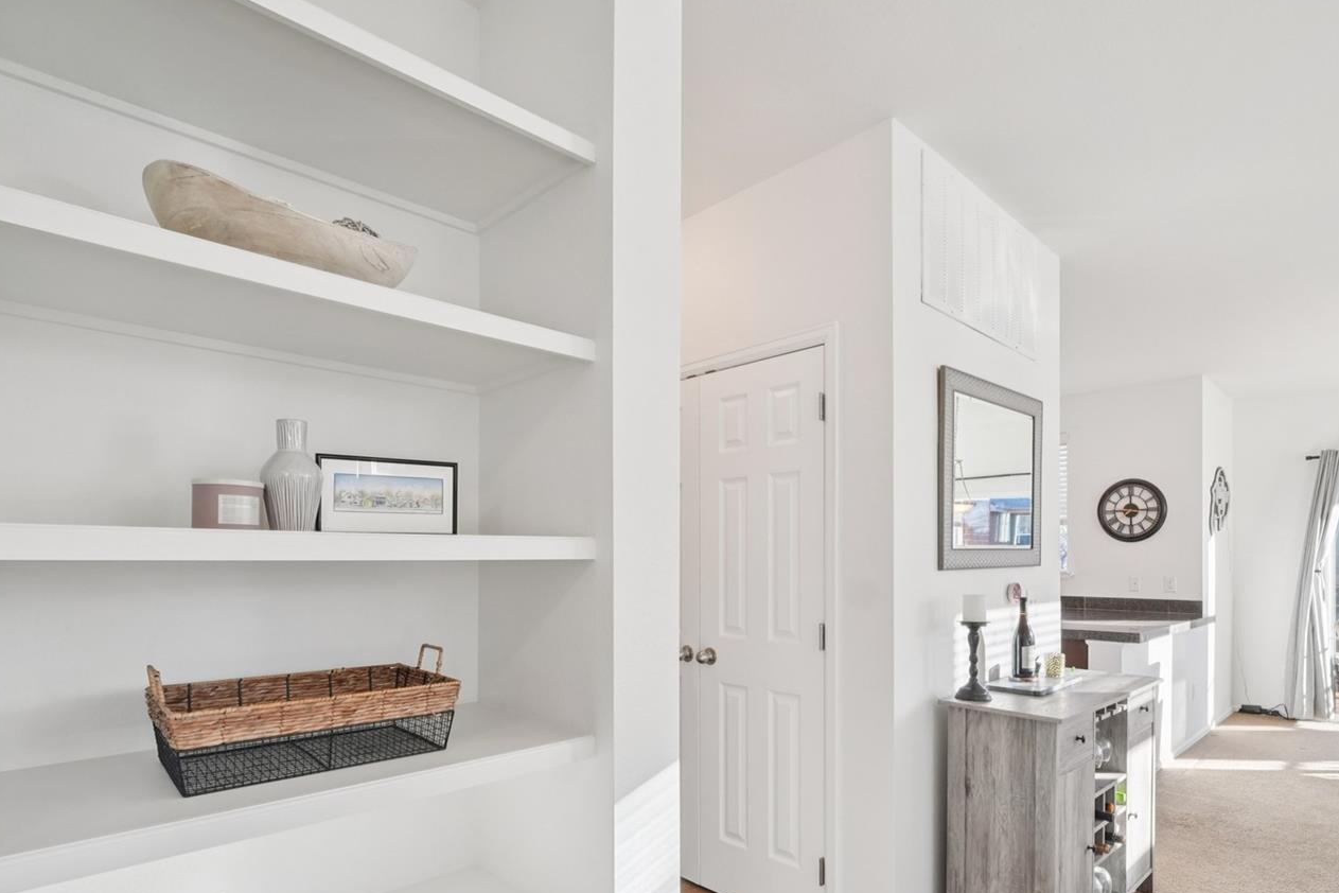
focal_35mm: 19
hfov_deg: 86.6
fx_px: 707
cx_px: 736
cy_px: 556
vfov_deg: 63.7
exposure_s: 1/13
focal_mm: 10
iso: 800
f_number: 8
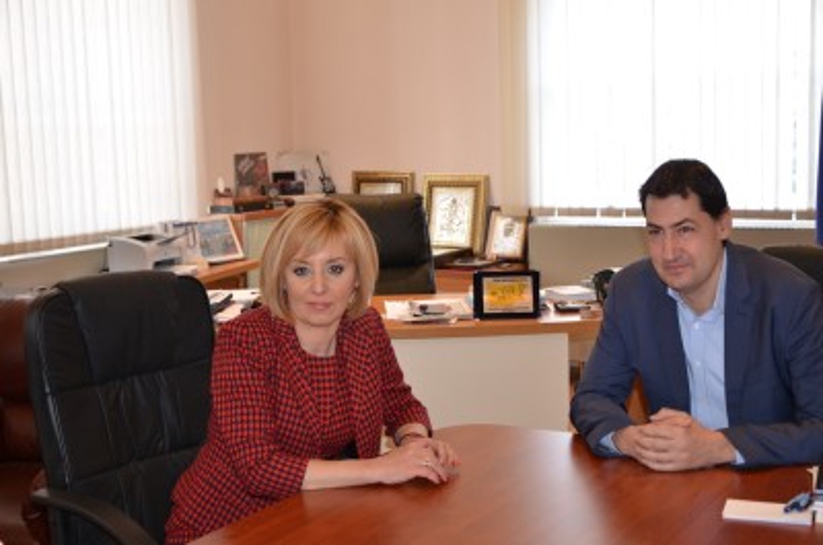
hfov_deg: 37.9
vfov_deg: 25.6
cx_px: 412
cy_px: 272
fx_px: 1198
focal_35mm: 52
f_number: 4.5
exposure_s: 1/60
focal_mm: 35
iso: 800
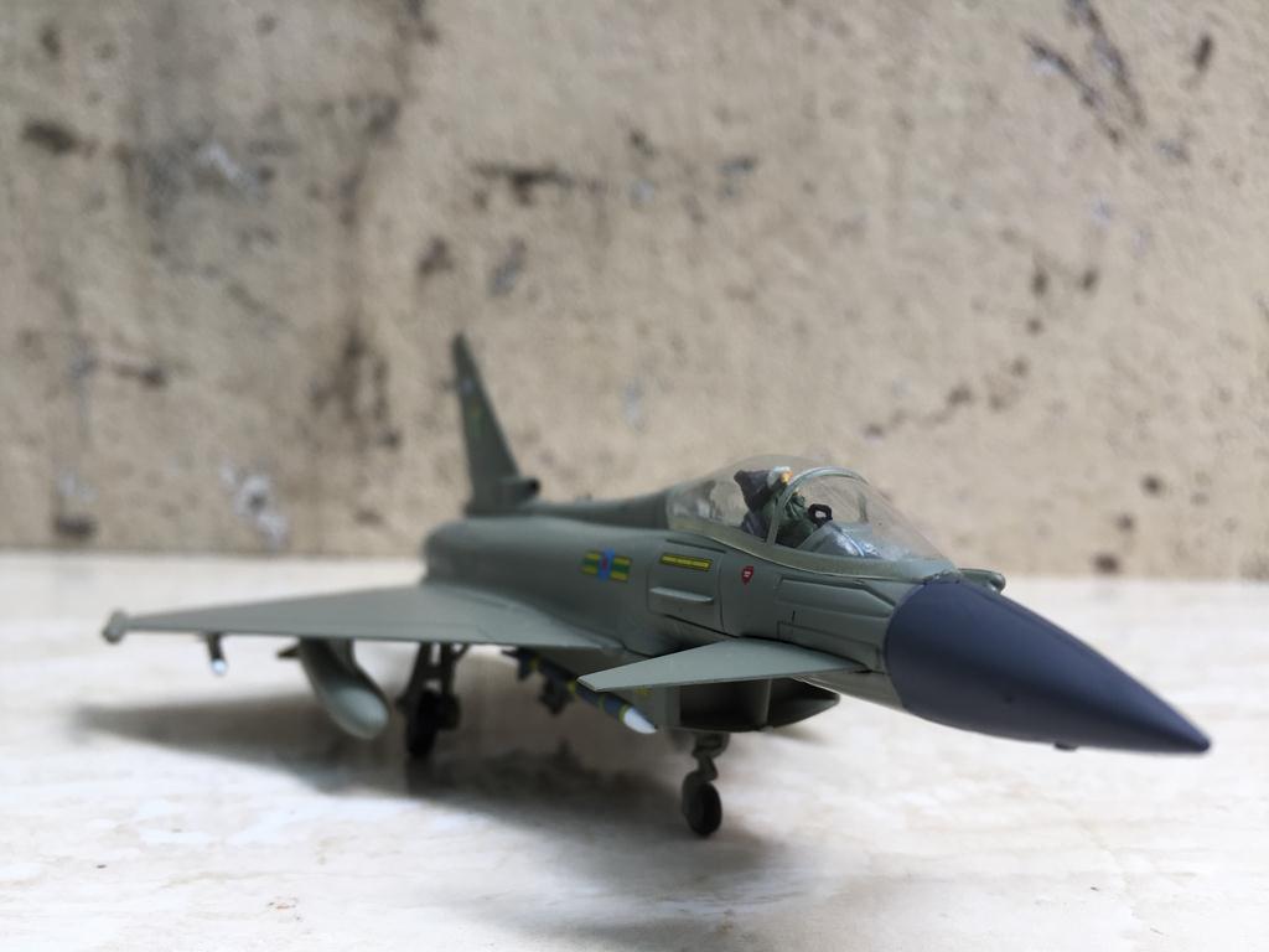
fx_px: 1063
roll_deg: -1.3
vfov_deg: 48.2
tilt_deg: -3.0
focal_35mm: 29
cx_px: 634
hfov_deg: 61.7
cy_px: 476
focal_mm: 4.15
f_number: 2.2
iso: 32
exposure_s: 1/119
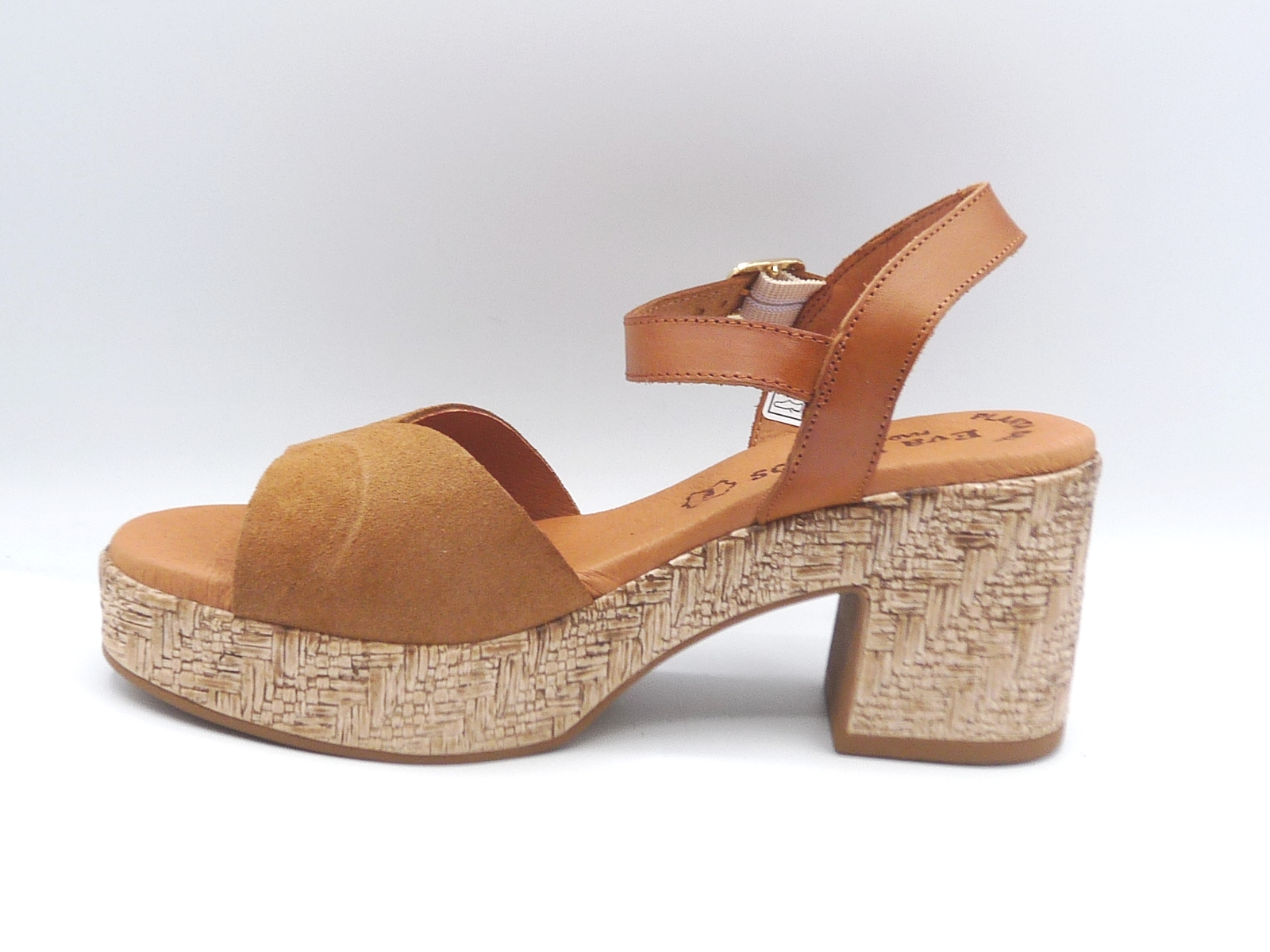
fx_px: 1834
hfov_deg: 38.2
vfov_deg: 29.1
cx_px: 635
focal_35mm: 50
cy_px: 476
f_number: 4
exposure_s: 1/200
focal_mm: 4.9
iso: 100
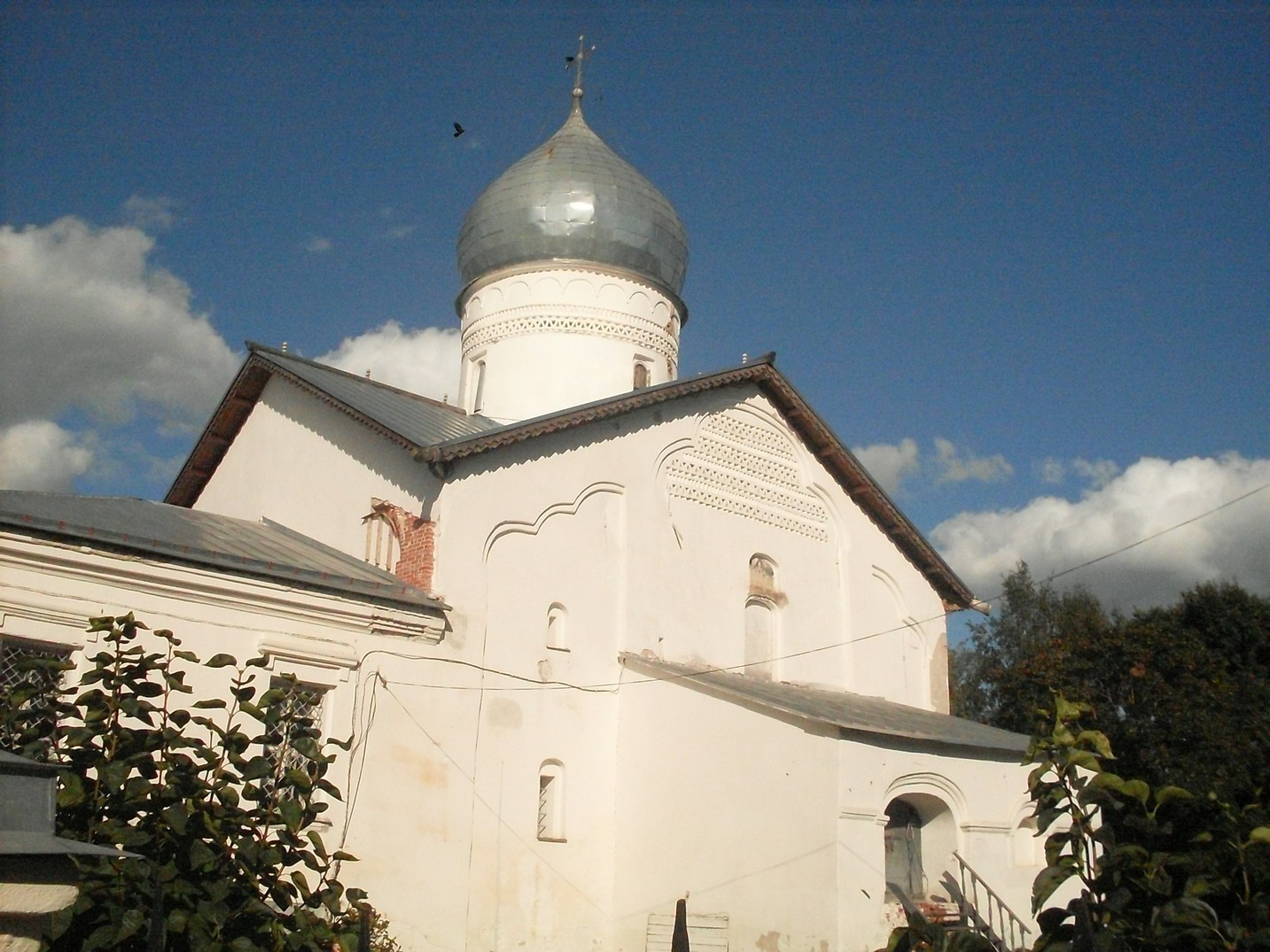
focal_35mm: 38
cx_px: 635
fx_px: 1394
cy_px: 476
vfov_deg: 37.7
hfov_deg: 49.0
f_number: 8.4
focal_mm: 6.3
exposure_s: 1/2000
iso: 400
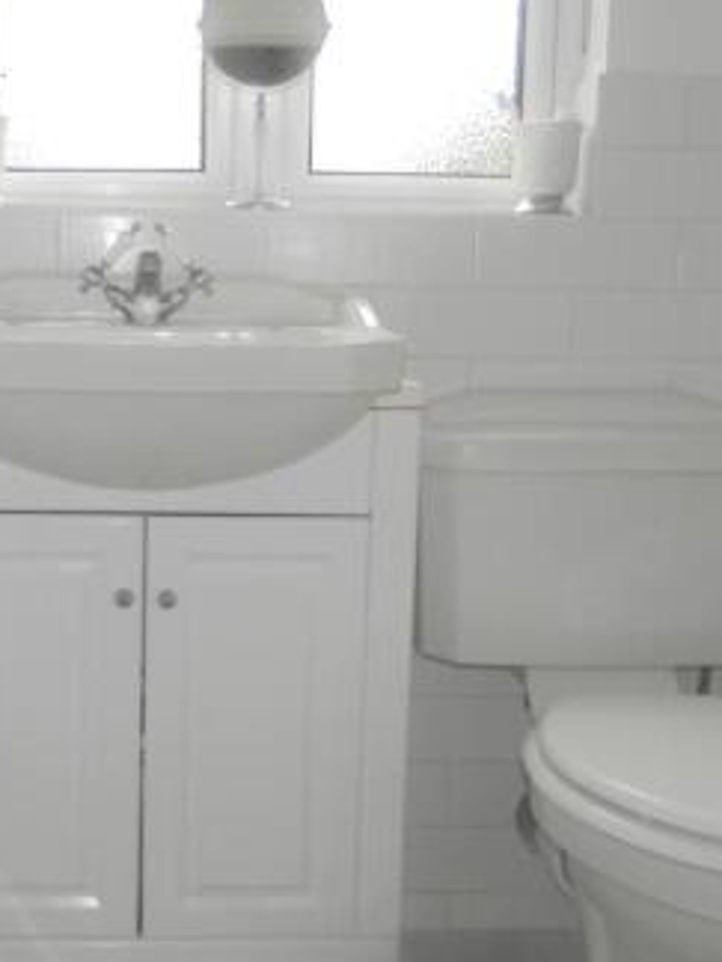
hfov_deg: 31.5
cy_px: 429
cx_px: 165
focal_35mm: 45
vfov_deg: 42.0
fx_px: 1251
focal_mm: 4.5
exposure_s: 1/50
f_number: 3.1
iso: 80
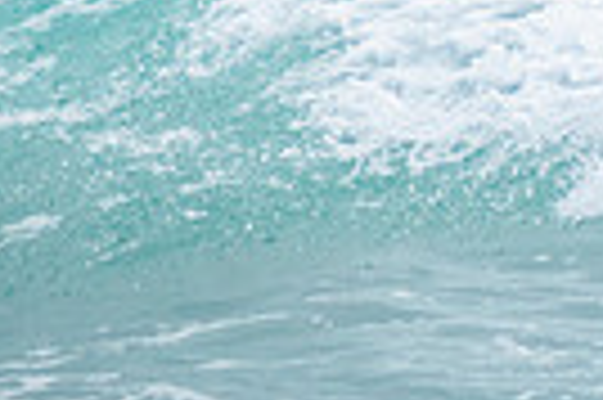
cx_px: 846
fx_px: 47060
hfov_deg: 0.7
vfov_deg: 0.5
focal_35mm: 2813
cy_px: -162
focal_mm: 400
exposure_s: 1/2000
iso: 400
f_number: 5.6
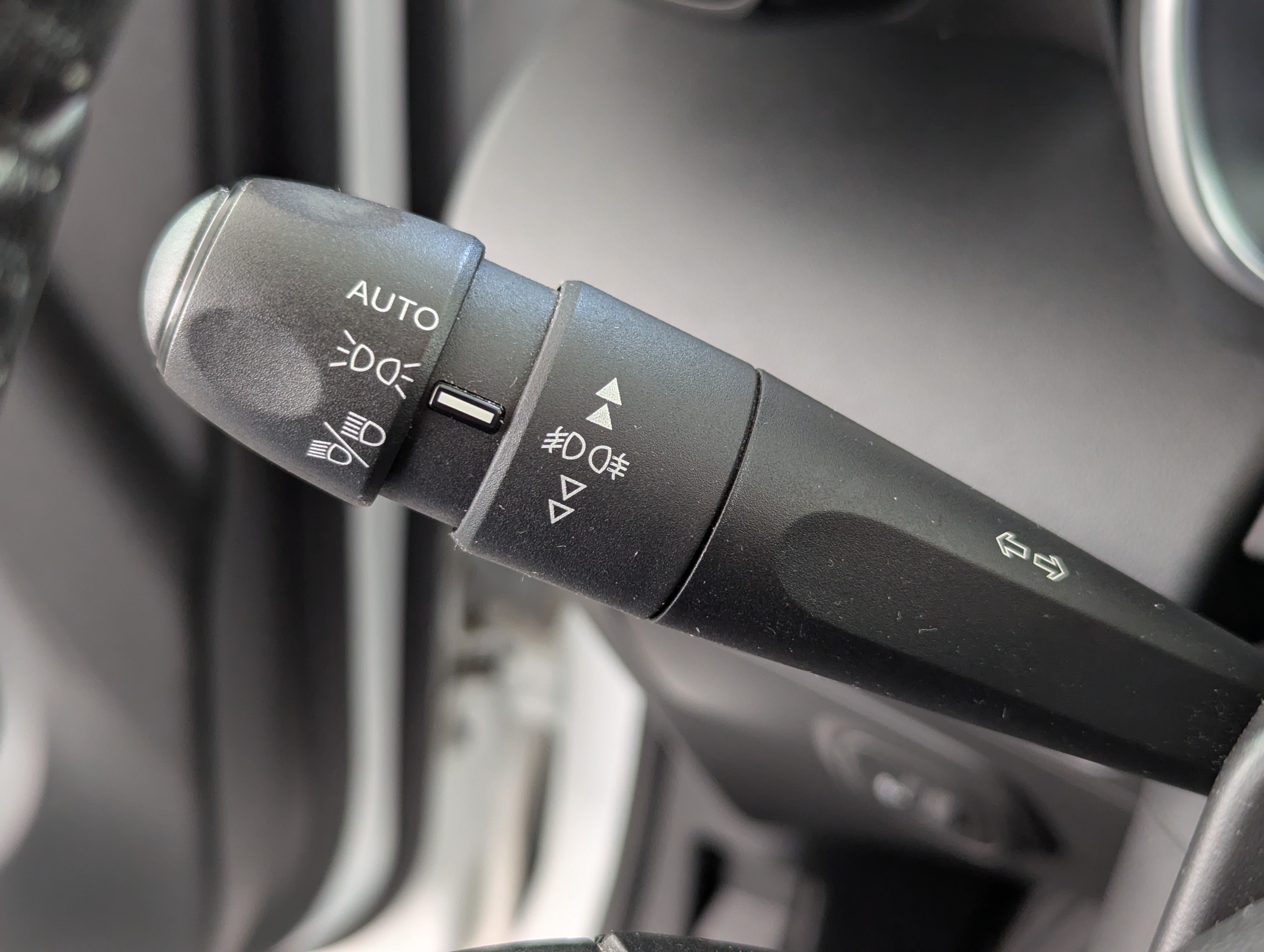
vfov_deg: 30.3
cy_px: 476
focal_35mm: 48
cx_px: 632
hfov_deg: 39.6
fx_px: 1755
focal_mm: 6.81
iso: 198
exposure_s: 1/41.6
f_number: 1.85
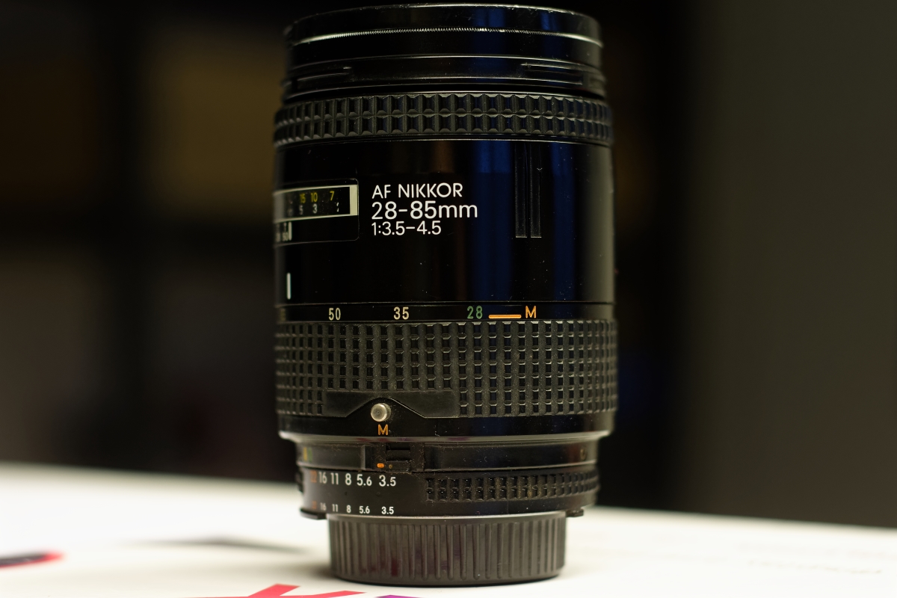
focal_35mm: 75
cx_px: 448
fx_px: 1869
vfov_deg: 18.2
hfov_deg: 27.0
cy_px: 299
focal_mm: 50
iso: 1000
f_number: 2.8
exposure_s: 1/160
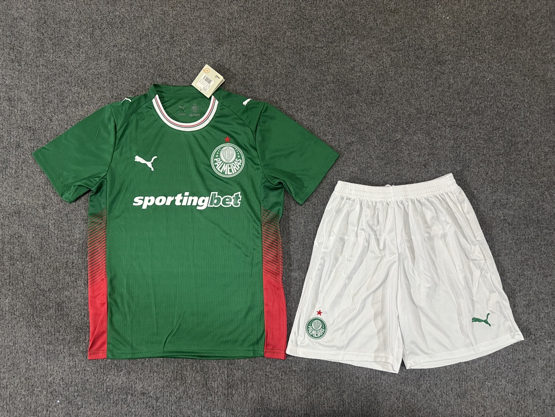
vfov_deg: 56.8
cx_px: 278
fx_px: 385
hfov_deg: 71.6
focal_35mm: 24
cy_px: 208
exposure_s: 1/50
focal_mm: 6.76
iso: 320
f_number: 1.78
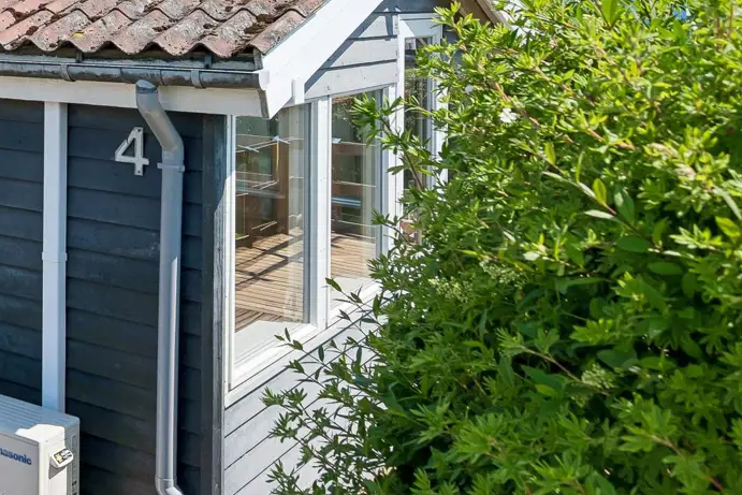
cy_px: 61
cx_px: -188
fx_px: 1059
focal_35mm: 51
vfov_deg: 25.6
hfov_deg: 31.2
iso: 180
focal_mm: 18.5
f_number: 6.3
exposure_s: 1/640
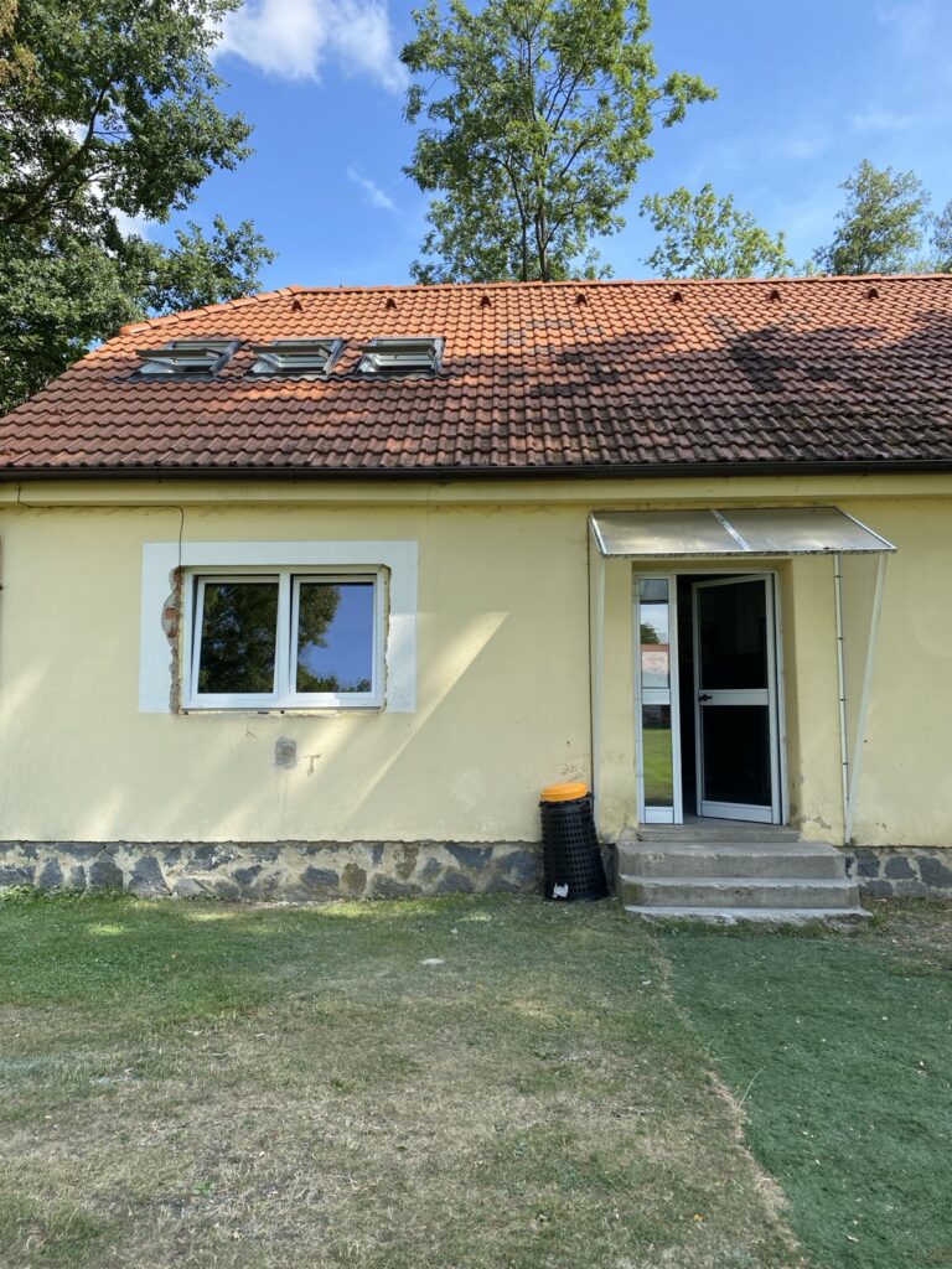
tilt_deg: +4.5
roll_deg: -0.3
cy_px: 634
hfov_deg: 53.1
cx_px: 476
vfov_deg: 67.3
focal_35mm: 26
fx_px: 953
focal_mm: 4.25
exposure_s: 1/884
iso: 32
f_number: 1.8
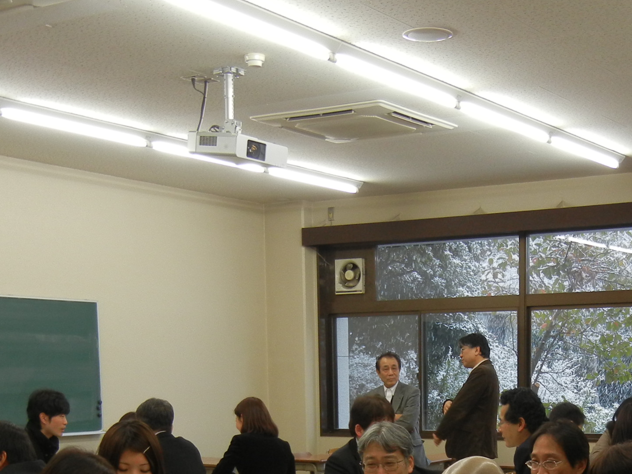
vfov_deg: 20.6
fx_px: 1242
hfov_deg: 28.3
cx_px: 431
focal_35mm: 68
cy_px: 524
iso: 160
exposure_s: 1/31.6
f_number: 3.5
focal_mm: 5.4
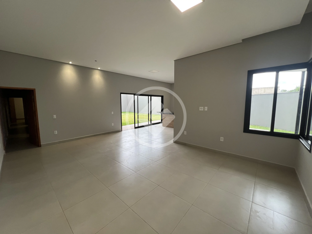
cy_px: 117
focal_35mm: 13
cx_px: 156
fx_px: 117
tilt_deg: -7.0
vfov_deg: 89.9
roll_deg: +0.1
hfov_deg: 106.2
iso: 50
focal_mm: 1.57
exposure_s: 1/120
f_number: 1.8
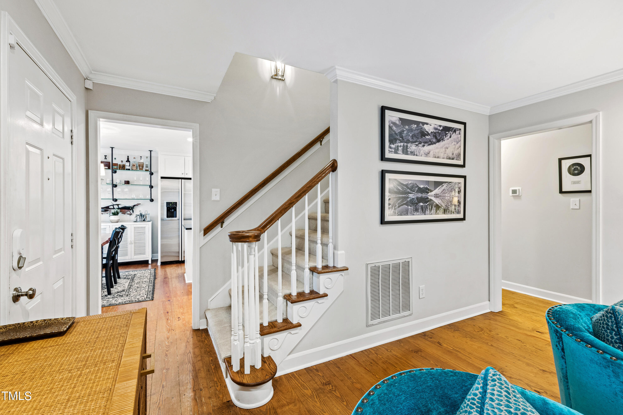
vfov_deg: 77.3
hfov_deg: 100.4
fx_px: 260
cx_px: 312
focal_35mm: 15
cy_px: 208
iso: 100
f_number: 9
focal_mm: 10
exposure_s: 1.3
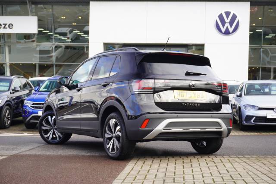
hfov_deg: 35.1
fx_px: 437
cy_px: 92
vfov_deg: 23.8
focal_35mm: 57
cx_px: 138
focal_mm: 38
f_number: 5.6
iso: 125
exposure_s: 1/60
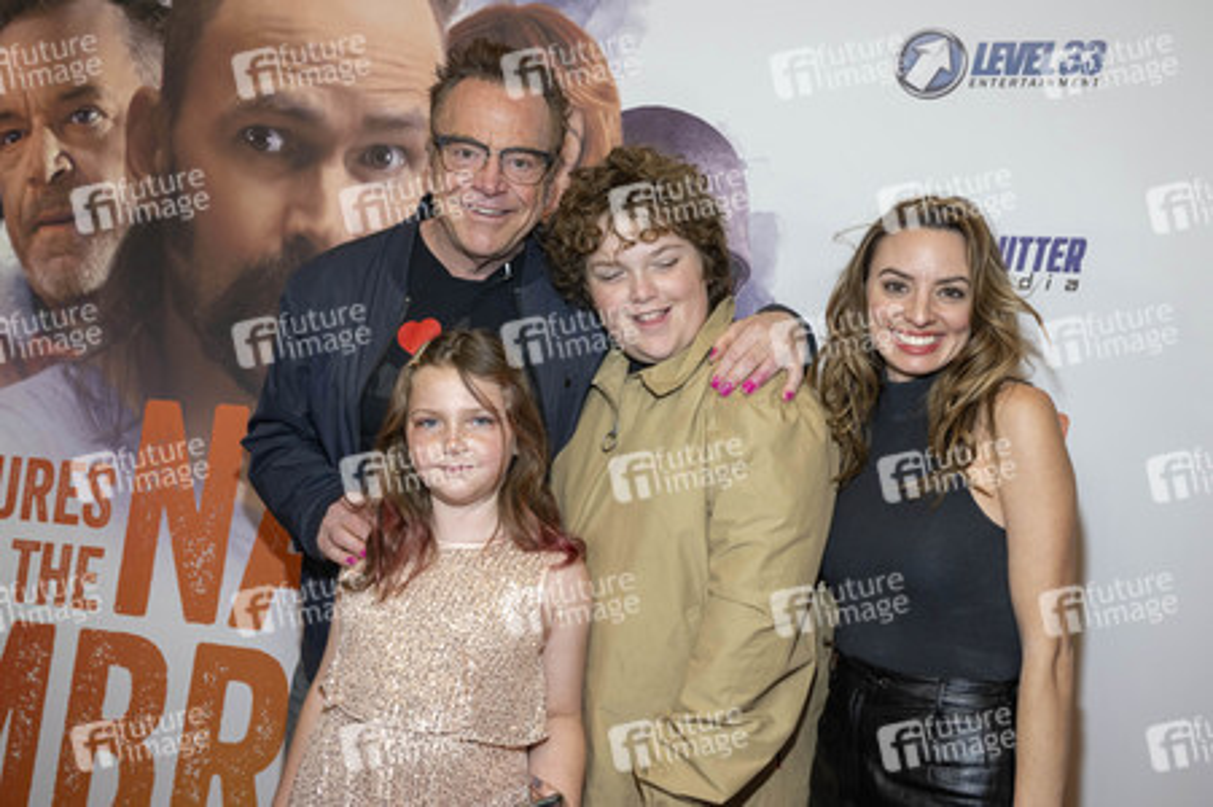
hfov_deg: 59.5
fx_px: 1061
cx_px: 606
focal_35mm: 32
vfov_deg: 41.7
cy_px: 404
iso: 800
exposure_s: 1/200
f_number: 5.6
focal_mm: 31.5
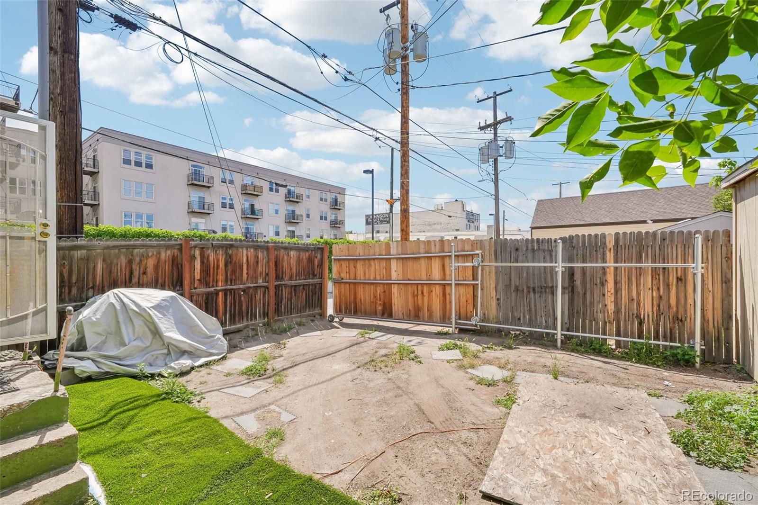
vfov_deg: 77.3
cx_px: 379
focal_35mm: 15
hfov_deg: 100.4
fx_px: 316
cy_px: 252
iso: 800
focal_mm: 10
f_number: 8
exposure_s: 1/1000
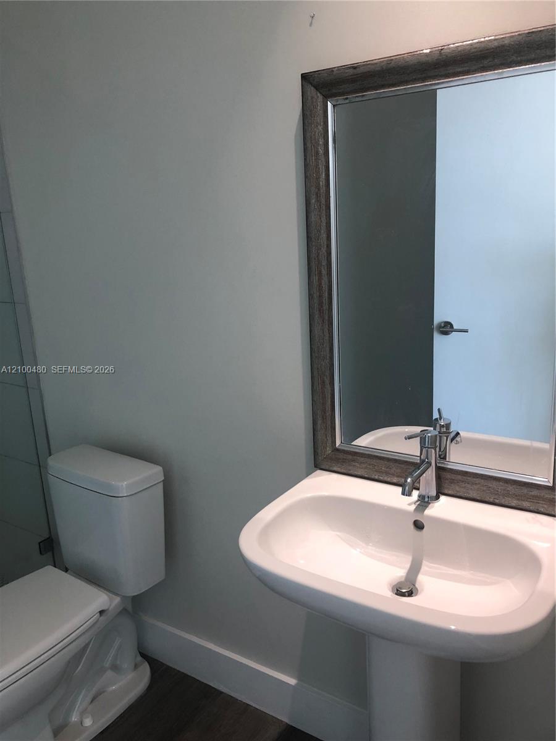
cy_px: 370
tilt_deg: -12.1
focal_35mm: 28
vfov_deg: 63.4
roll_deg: +2.6
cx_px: 278
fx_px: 600
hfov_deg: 49.7
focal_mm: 4
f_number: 1.8
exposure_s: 1/30
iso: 25
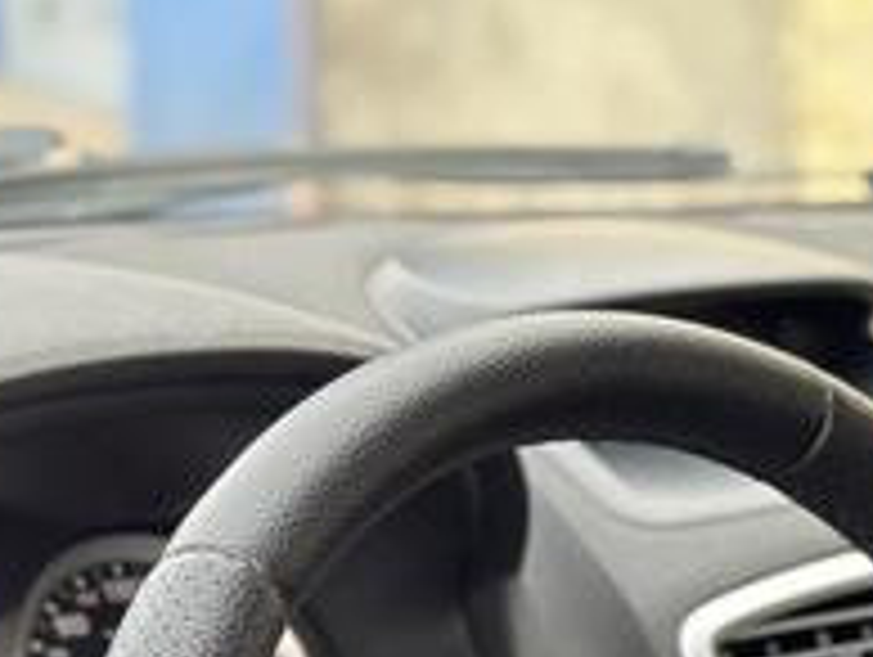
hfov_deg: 11.9
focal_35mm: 161
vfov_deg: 8.9
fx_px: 4065
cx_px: 1112
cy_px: 1087
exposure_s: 1/60
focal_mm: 6.86
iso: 160
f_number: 1.78
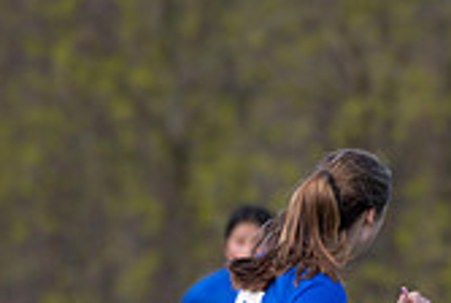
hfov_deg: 1.9
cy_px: 434
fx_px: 13918
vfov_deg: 1.2
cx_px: 232
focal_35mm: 1109
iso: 200
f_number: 5.6
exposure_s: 1/1600
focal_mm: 320
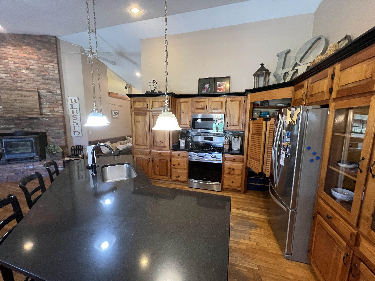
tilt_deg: -8.3
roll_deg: -0.3
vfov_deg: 89.9
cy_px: 140
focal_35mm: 13
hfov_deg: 106.2
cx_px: 188
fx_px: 141
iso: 400
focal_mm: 1.57
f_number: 1.8
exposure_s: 1/60
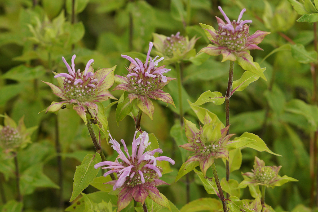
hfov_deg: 13.7
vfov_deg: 9.1
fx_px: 1325
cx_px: 159
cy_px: 106
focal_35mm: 150
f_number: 6.3
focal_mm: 100
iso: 320
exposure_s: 1/160
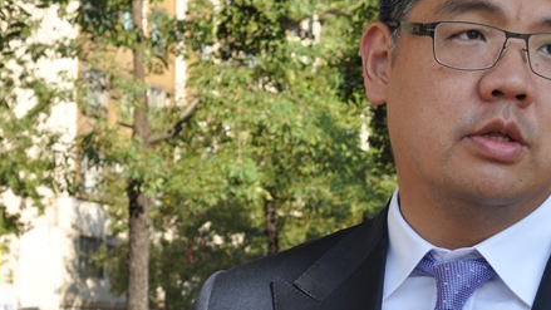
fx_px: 1873
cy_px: 223
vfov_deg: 9.4
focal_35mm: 128
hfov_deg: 16.6
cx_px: 472
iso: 400
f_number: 9
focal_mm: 35
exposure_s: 1/320
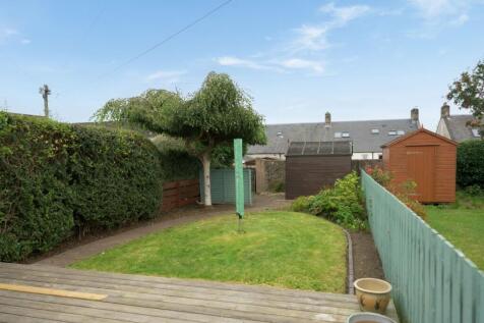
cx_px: 242
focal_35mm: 22
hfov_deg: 77.3
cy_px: 162
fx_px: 302
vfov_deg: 56.1
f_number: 3.5
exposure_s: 1/2000
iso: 1250
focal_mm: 22.5
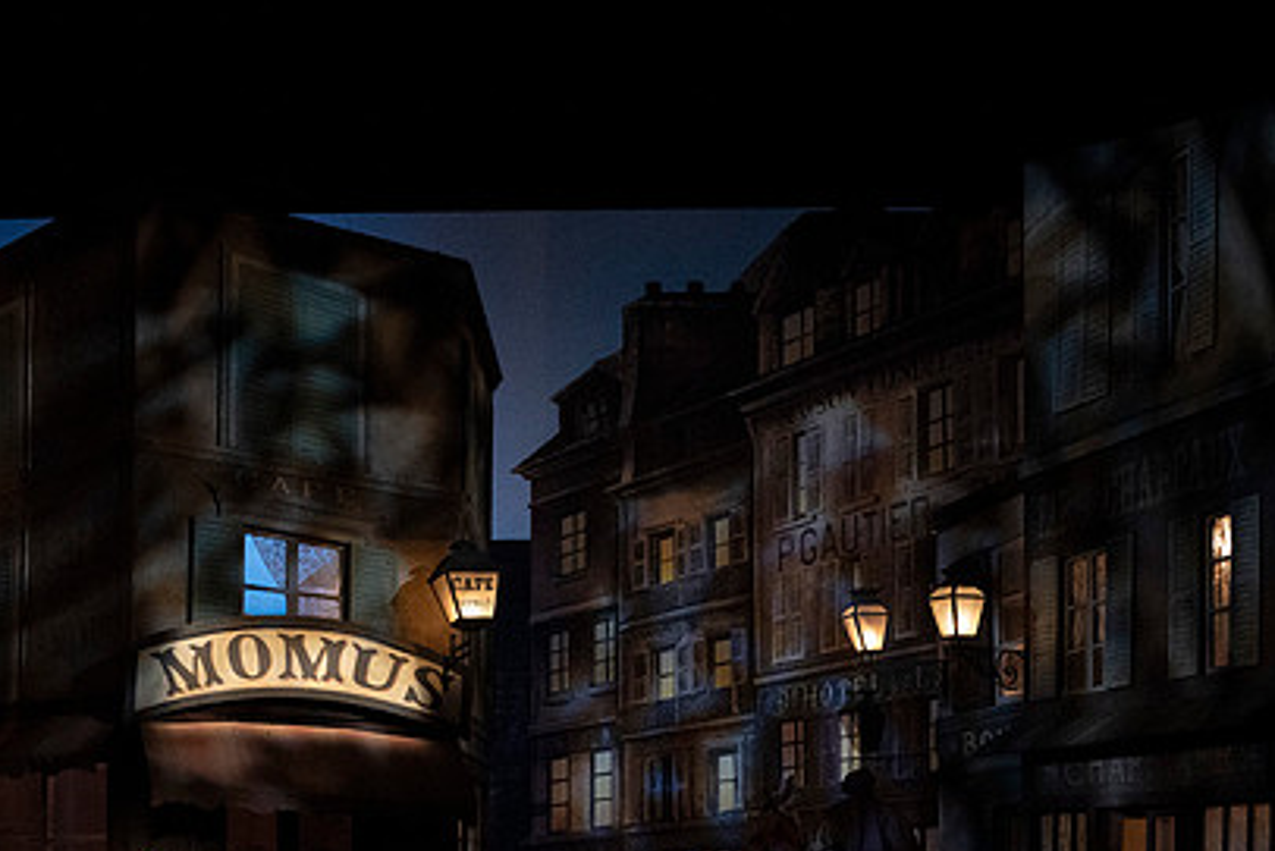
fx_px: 3543
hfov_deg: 20.3
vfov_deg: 13.7
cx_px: 396
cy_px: 570
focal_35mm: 100
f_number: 8
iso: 16000
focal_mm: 70
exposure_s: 1/400
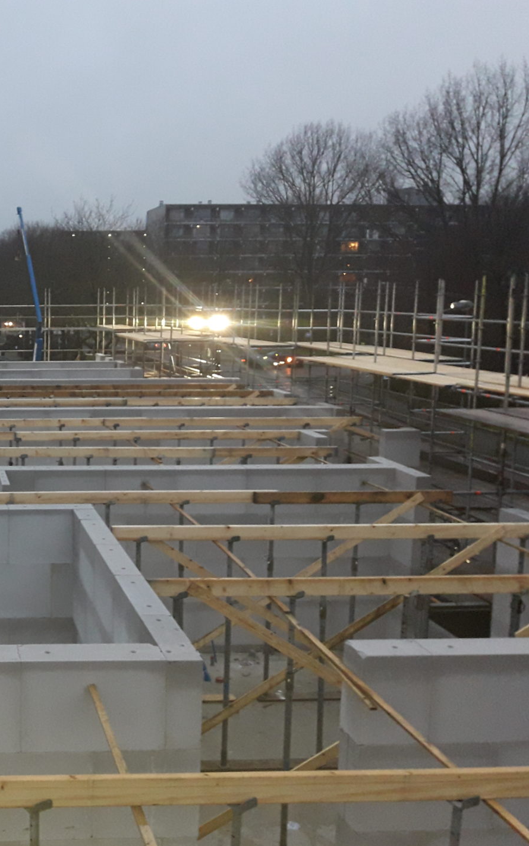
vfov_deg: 49.3
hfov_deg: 29.3
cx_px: -31
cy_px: 422
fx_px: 923
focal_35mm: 40
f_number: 1.9
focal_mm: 3.7
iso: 200
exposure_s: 1/25
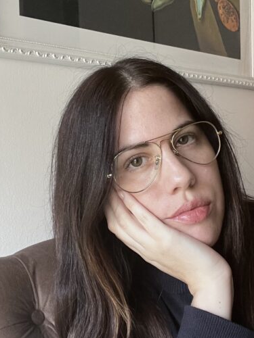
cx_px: 154
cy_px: 162
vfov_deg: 39.6
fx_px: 470
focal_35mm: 48
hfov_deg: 30.2
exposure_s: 1/60
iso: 200
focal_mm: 2.71
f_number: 2.2
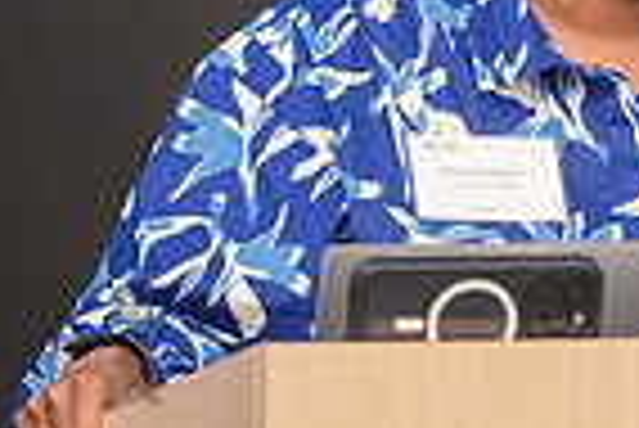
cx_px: 537
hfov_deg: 4.2
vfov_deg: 2.8
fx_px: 8671
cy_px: -5
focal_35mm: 488
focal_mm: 105
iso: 6400
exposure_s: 1/200
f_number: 3.5
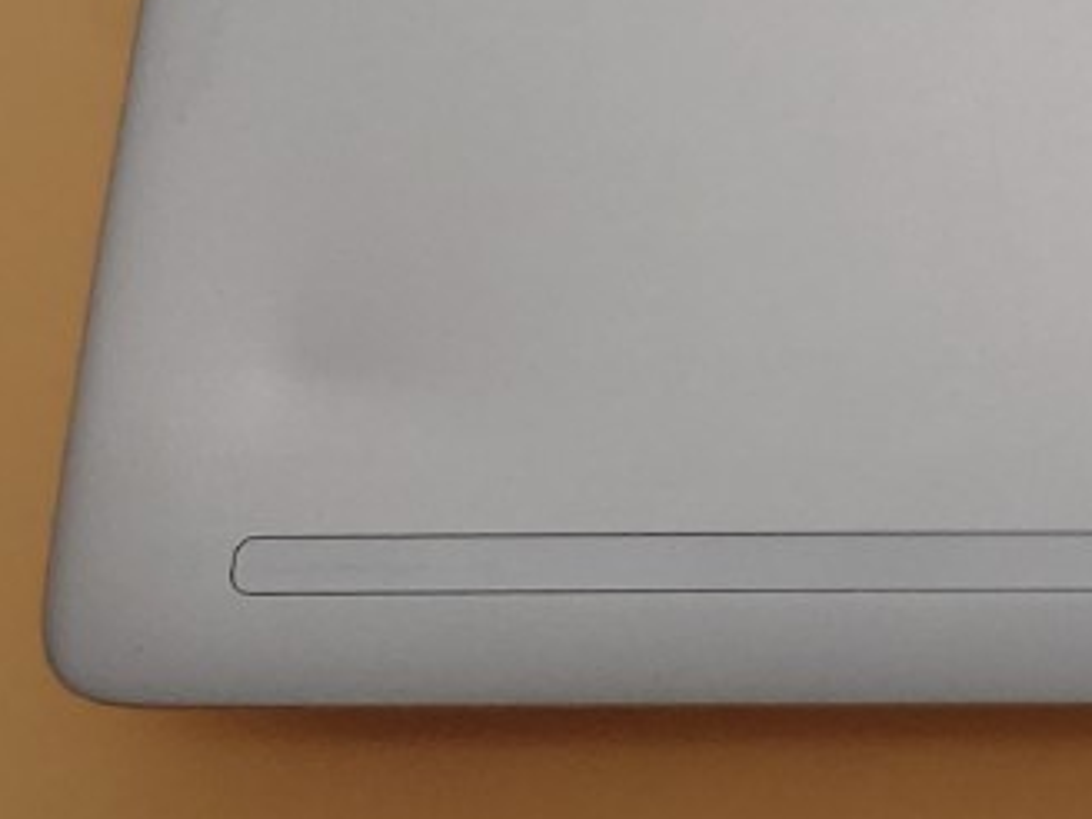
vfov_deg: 12.0
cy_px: -629
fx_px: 3596
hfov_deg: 14.3
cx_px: 2221
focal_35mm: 114
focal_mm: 4.36
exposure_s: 1/460
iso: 50
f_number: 1.8
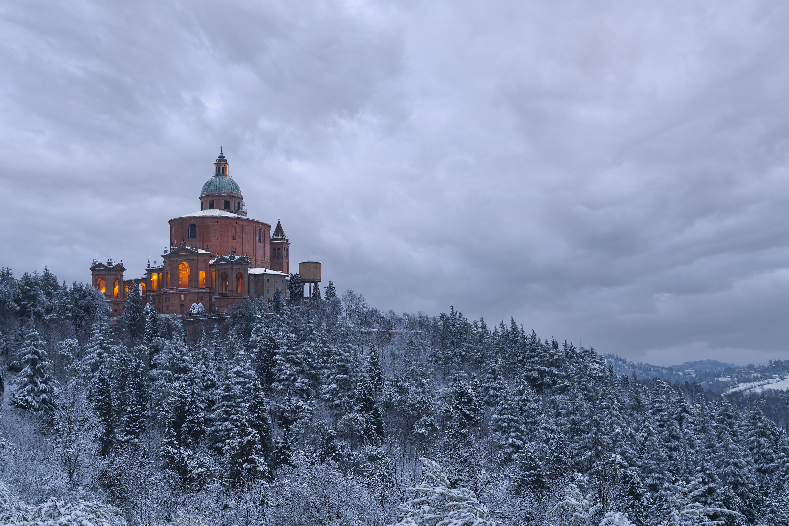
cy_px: 263
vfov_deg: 35.1
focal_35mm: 38
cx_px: 394
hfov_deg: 50.7
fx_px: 833
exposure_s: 1/5
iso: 100
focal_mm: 38
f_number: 6.3
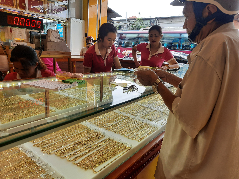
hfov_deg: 69.4
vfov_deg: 54.9
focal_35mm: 25
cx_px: 120
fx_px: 173
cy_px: 90
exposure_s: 1/144
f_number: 2
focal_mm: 4.6
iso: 32
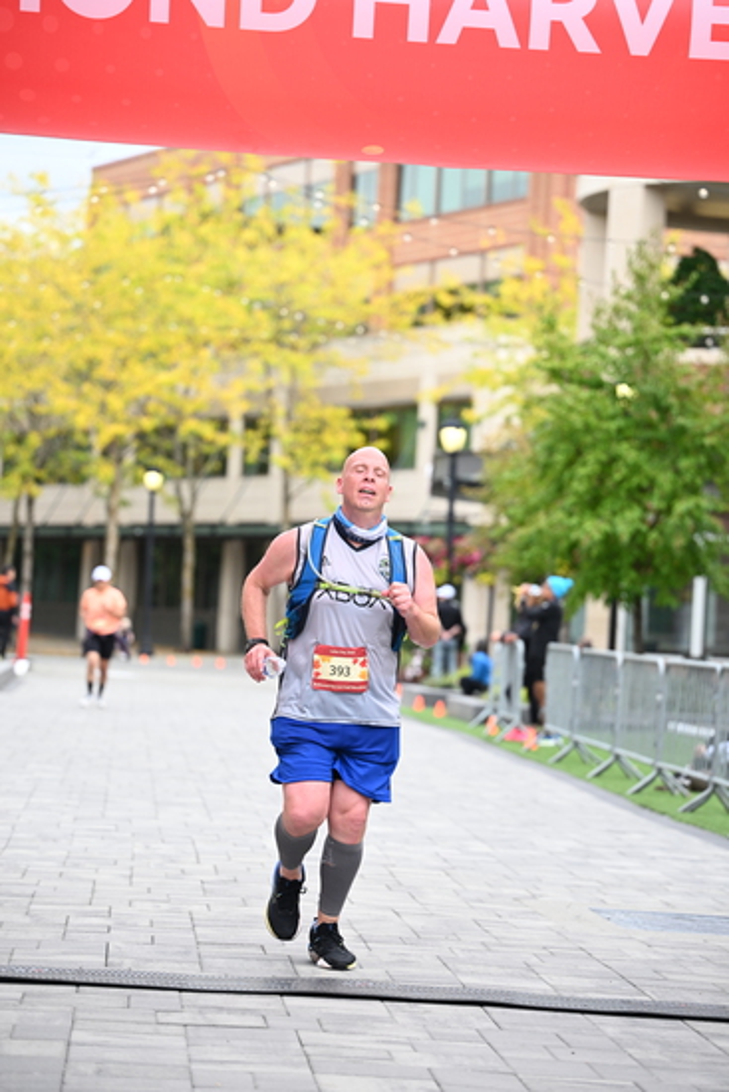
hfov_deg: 13.4
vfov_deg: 20.0
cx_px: 364
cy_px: 546
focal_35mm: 102
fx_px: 3096
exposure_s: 1/1600
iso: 640
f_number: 2.8
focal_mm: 102
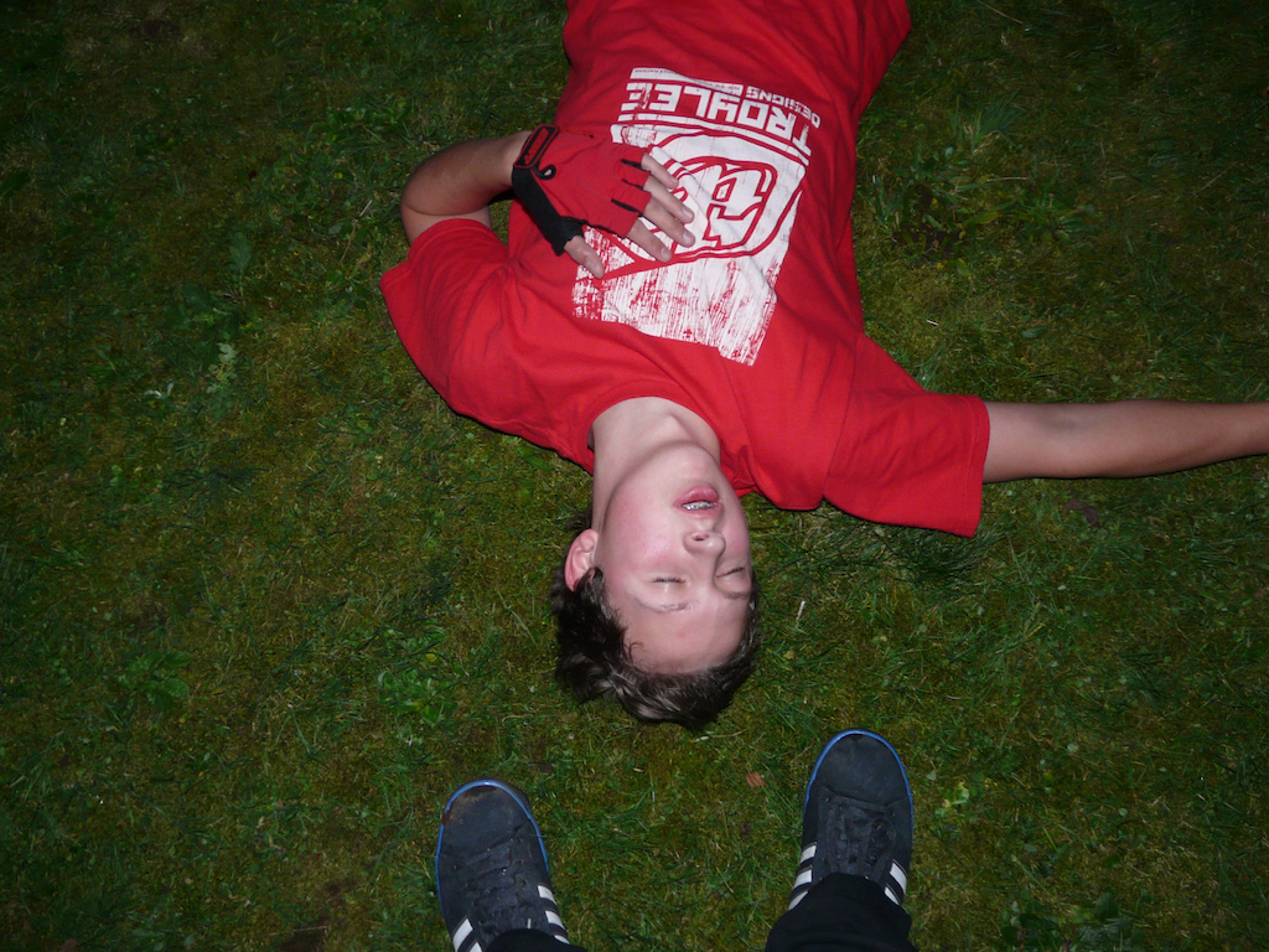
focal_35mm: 28
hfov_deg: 63.4
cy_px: 476
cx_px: 634
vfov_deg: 49.7
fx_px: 1026
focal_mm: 4.6
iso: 100
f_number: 2.8
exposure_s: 1/30
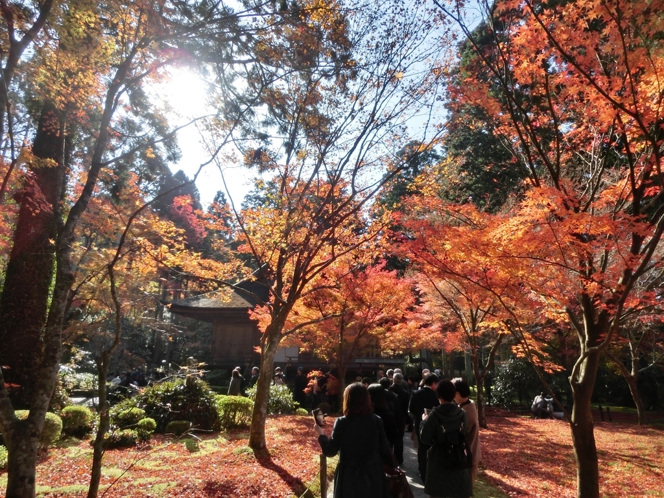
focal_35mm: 24
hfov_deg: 71.6
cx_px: 332
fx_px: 460
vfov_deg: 56.8
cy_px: 249
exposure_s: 1/500
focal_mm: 4.24
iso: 80
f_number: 3
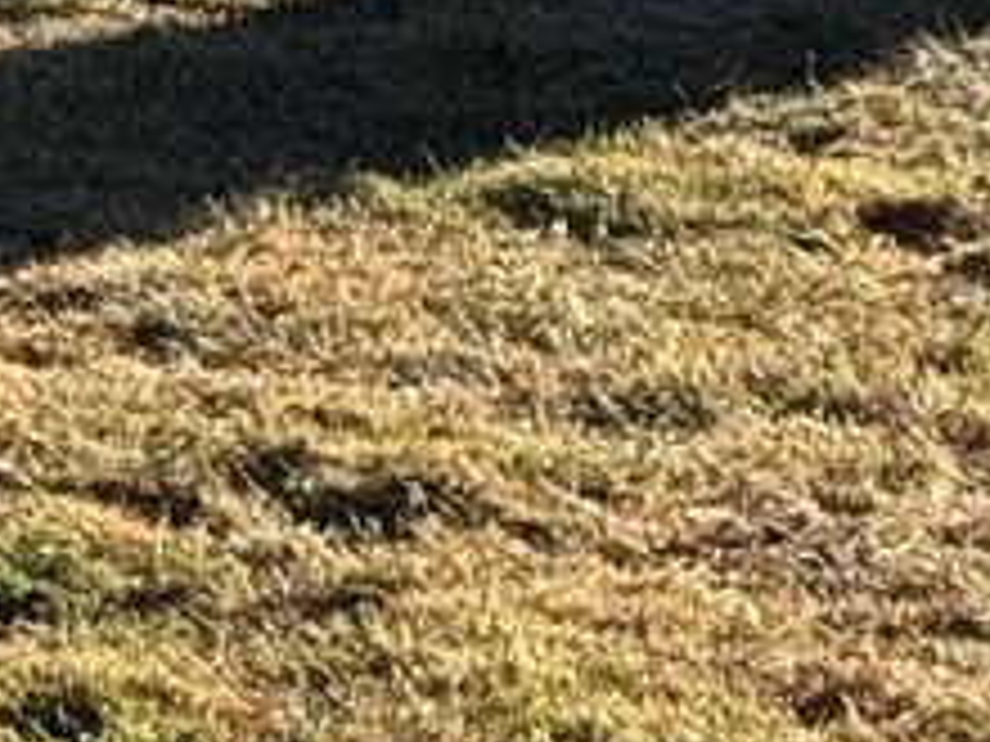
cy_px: -1929
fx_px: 9981
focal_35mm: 349
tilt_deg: +0.4
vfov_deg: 4.0
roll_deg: -1.0
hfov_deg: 5.4
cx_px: -1552
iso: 64
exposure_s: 1/3096
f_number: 1.78
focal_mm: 6.76
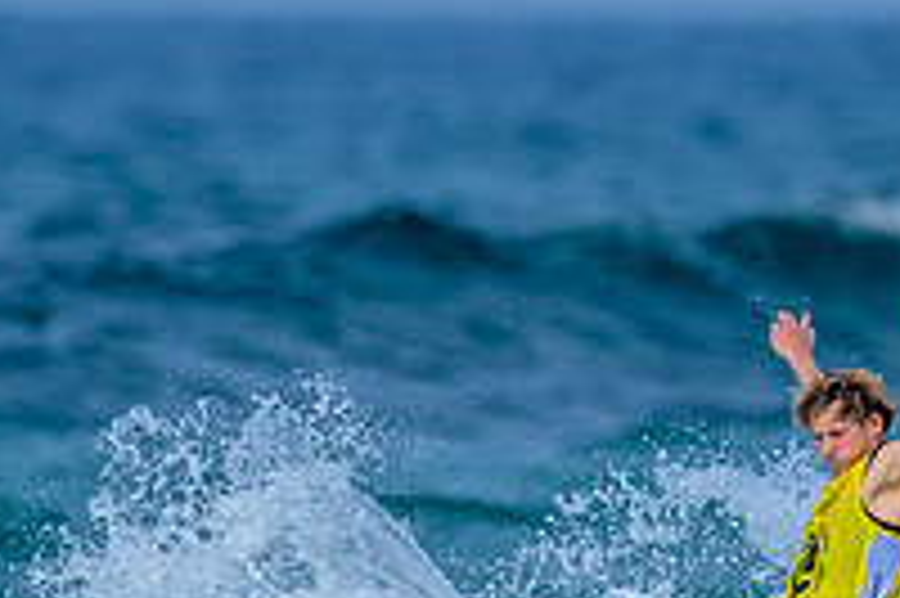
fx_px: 79757
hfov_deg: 0.6
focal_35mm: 3193
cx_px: 428
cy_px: 691
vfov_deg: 0.4
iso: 180
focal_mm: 800
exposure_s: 1/2000
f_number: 6.3
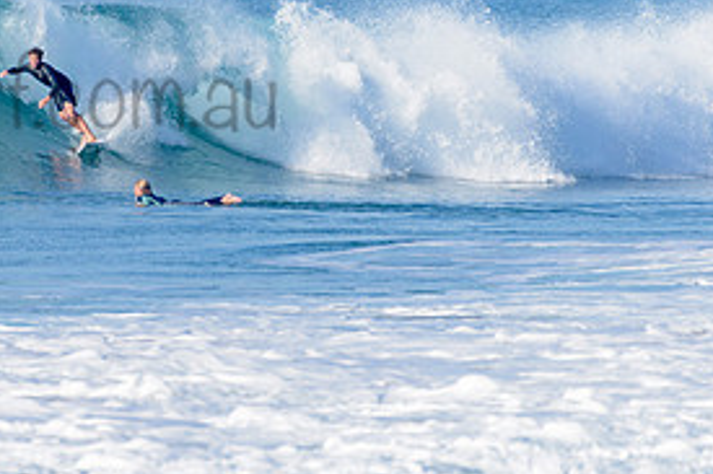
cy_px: 69
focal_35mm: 1055
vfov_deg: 1.3
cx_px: 3
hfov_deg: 2.0
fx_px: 20882
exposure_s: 1/2000
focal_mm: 500
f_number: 5.6
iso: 180
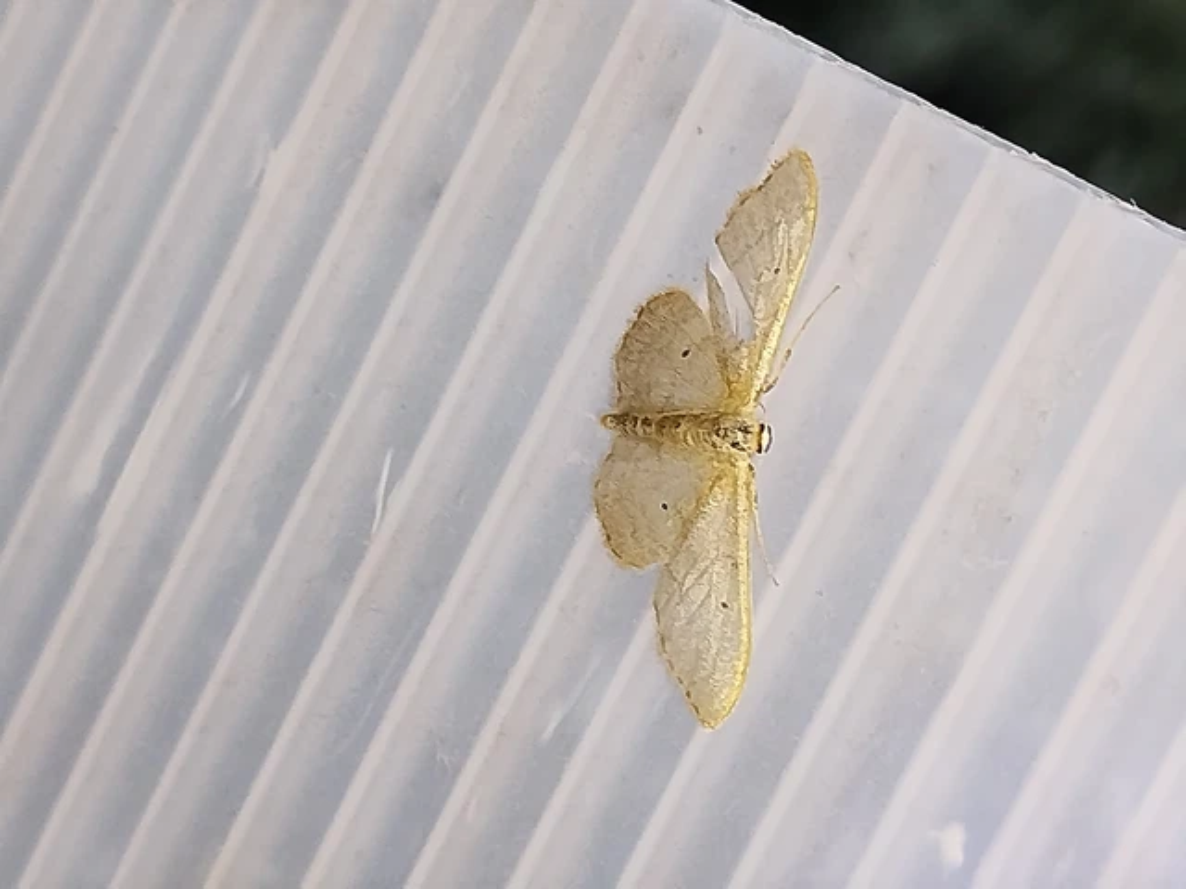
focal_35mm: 91
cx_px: 593
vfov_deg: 16.2
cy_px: 444
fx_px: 3118
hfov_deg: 21.5
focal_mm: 5.31
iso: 200
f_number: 1.7
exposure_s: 1/50
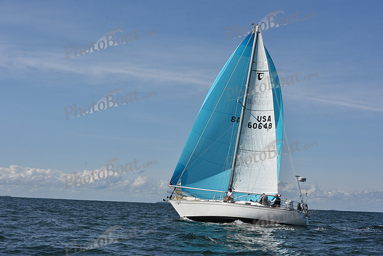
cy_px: 128
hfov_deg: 28.8
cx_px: 192
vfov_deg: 19.5
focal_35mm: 70
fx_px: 745
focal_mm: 70
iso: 250
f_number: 10
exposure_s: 1/1250
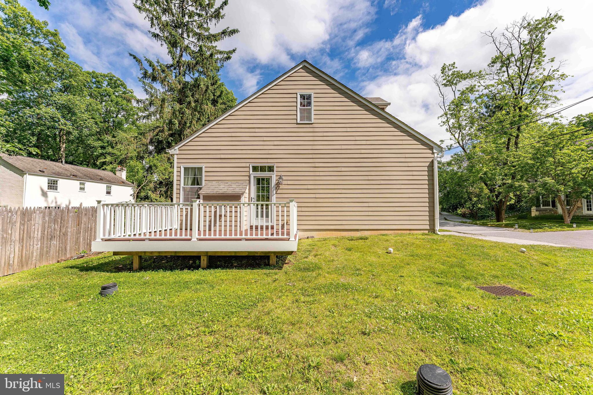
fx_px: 231
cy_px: 198
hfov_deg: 104.3
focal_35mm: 14
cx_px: 296
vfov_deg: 81.2
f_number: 8
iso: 100
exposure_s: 1/500
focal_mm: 14
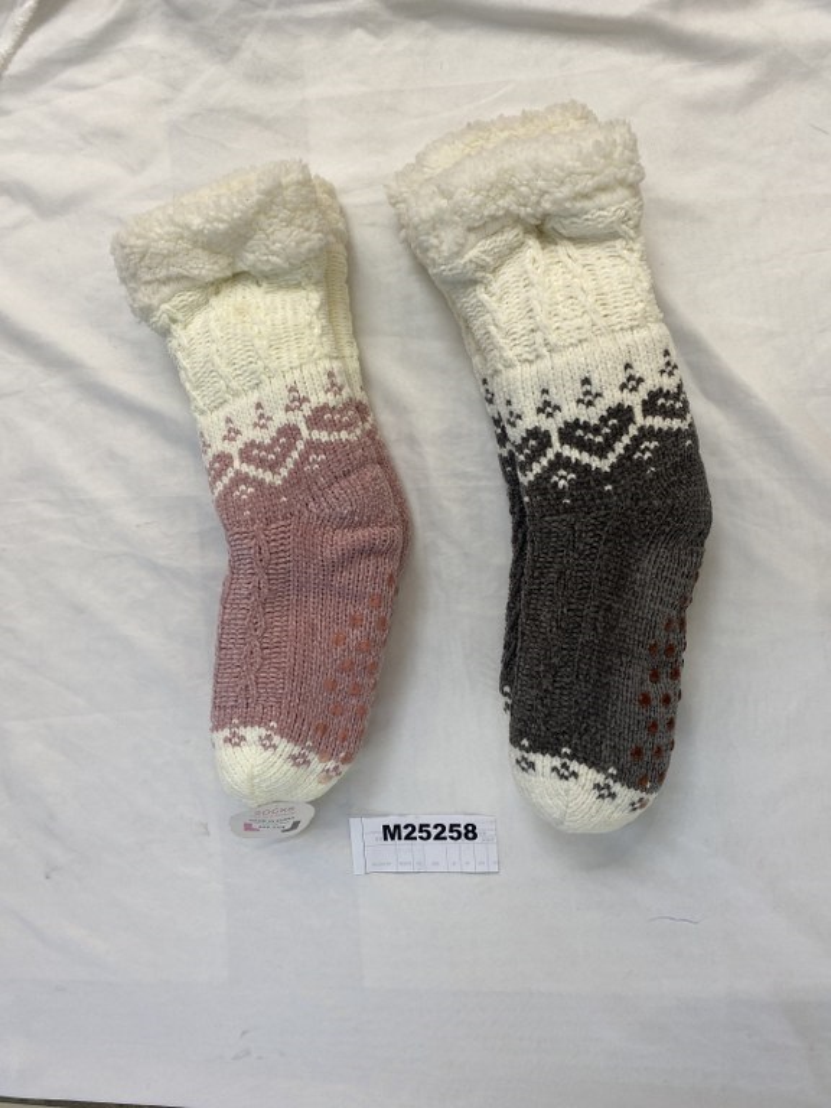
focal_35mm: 26
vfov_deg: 67.3
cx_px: 416
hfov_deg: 53.1
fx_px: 832
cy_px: 554
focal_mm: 4.25
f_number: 1.8
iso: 64
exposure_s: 1/100
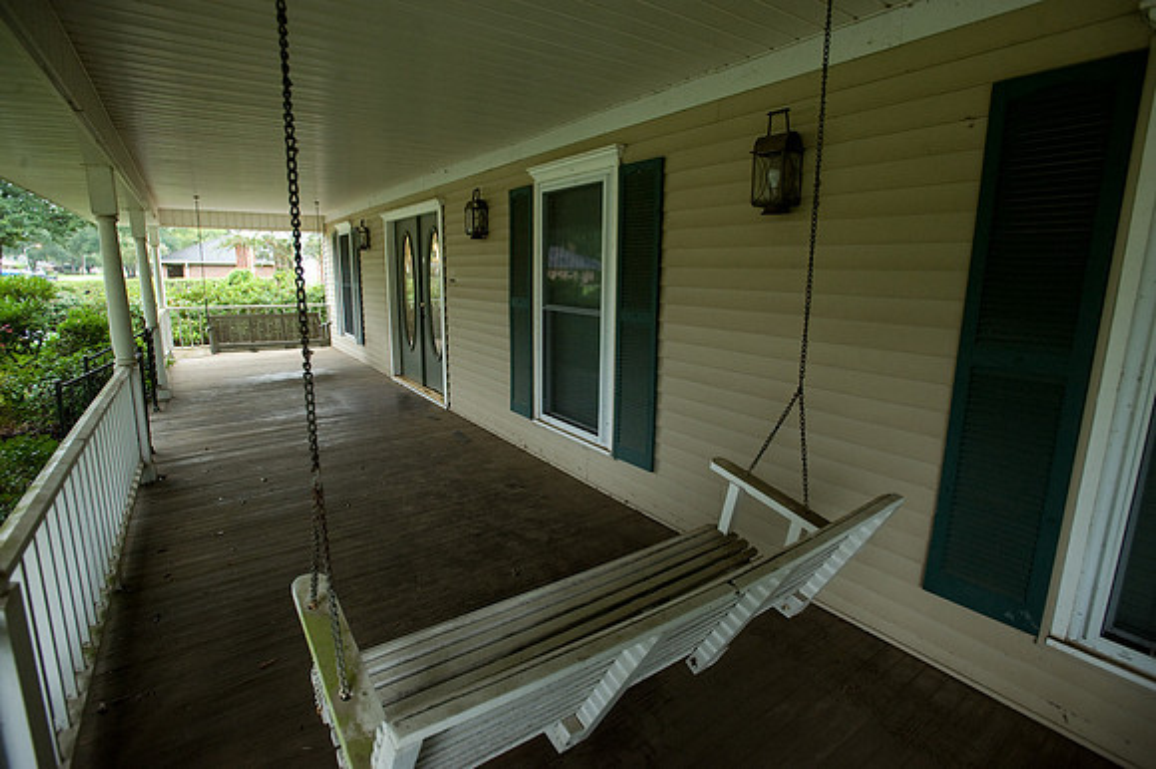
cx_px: 578
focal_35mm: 17
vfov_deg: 70.4
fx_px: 546
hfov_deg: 93.3
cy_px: 384
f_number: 5.6
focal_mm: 17
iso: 1250
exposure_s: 1/60
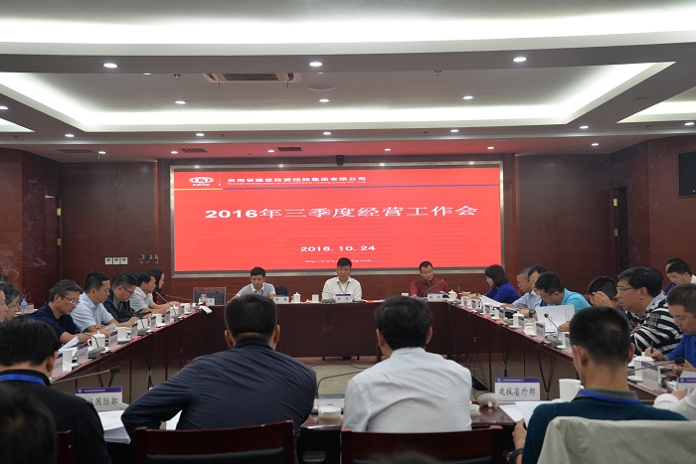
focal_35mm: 40
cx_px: 348
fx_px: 773
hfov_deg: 48.4
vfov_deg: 33.4
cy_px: 232
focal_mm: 40
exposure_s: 1/125
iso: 1250
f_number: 5.6
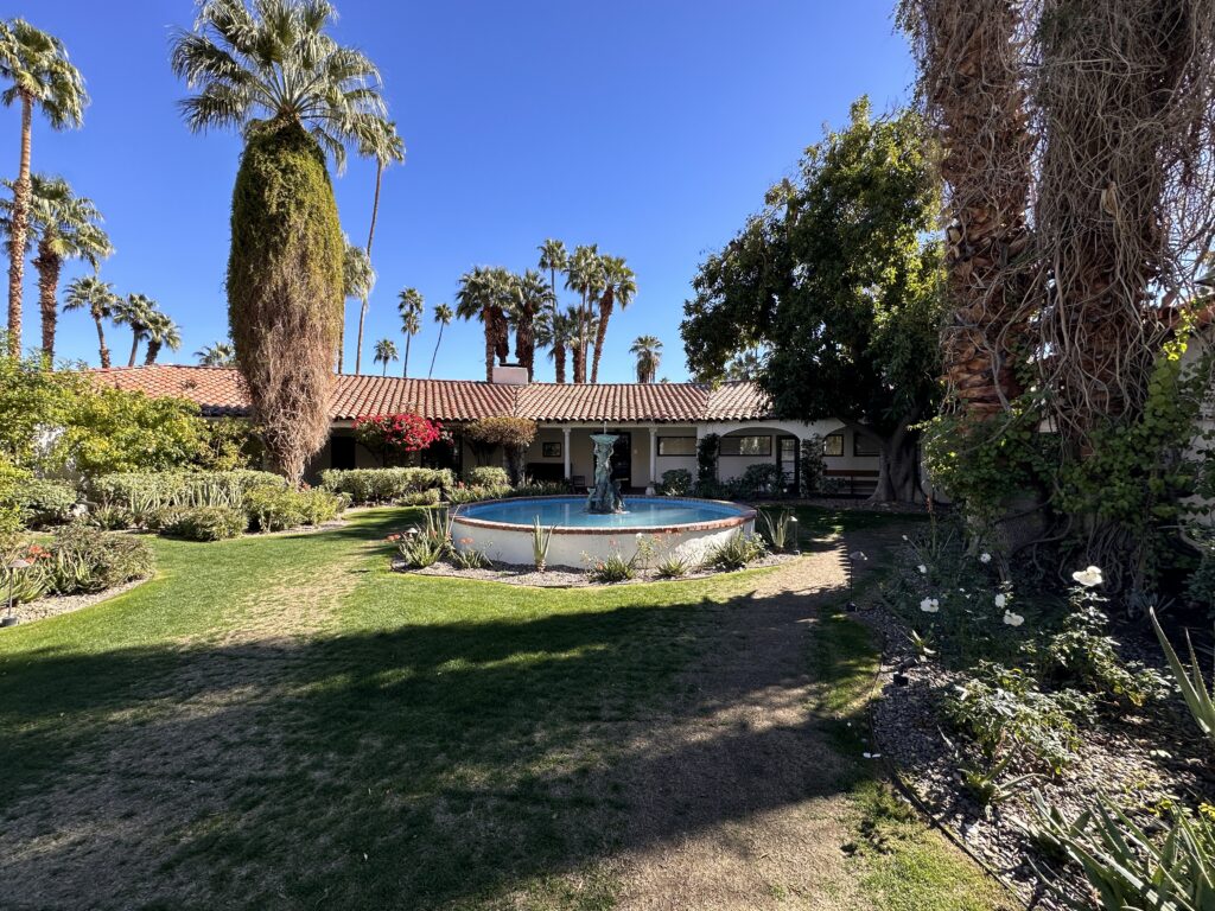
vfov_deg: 85.7
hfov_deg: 102.1
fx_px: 491
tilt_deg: +0.0
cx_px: 608
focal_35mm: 14
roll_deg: -0.4
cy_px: 456
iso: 40
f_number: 2.2
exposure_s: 1/744
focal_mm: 2.22
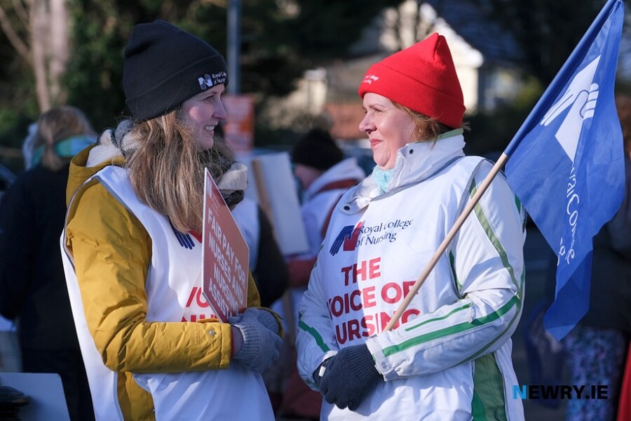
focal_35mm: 103
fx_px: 1805
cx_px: 316
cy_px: 210
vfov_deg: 13.3
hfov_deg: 19.8
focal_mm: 68.7
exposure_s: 1/2700
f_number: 2.8
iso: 400
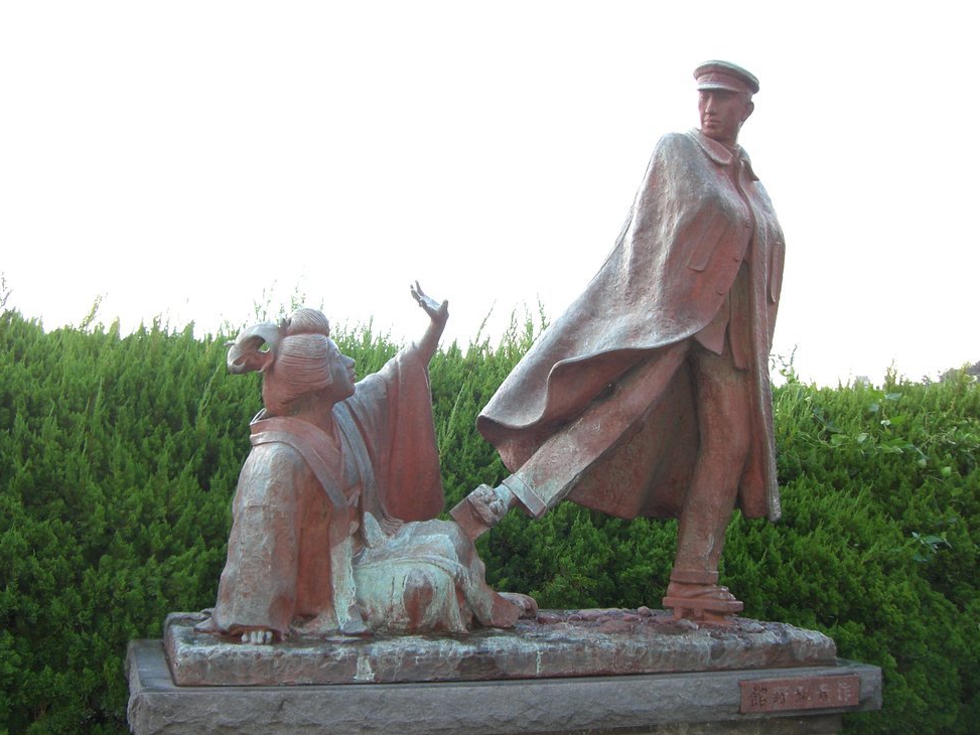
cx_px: 471
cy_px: 350
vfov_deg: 36.0
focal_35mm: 40
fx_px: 1133
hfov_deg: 46.8
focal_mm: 6.2
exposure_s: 1/60
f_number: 2.7
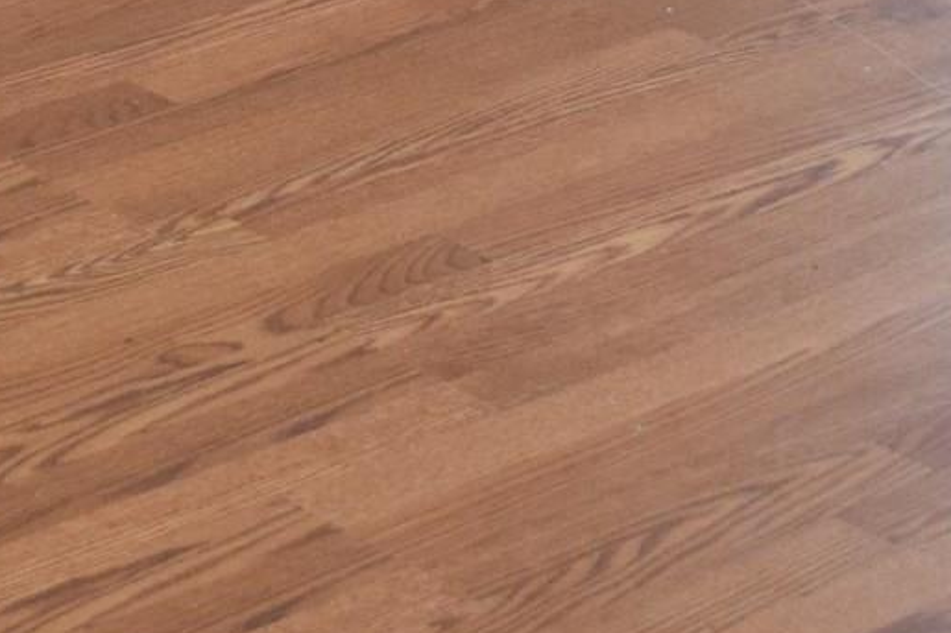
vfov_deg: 7.0
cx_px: 449
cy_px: -1144
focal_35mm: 179
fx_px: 4727
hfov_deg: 11.5
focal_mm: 20
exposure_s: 1/125
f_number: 5.6
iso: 800
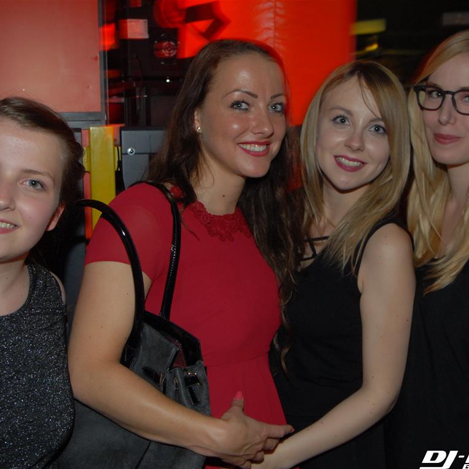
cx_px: 248
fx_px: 705
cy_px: 235
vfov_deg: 36.8
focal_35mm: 46
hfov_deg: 36.8
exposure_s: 1/6
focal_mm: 24
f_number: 6.3
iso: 400
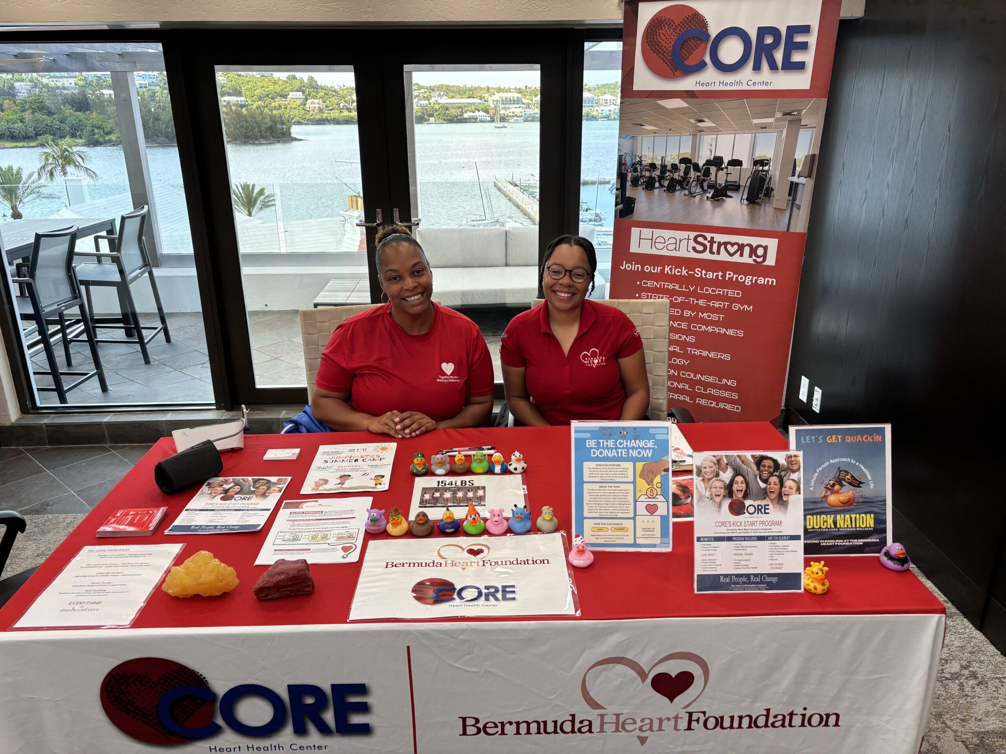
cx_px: 503
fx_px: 756
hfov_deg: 67.3
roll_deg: +1.2
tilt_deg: -19.8
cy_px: 377
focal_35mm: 26
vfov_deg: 53.1
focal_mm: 5.96
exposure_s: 1/120
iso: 100
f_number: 1.6
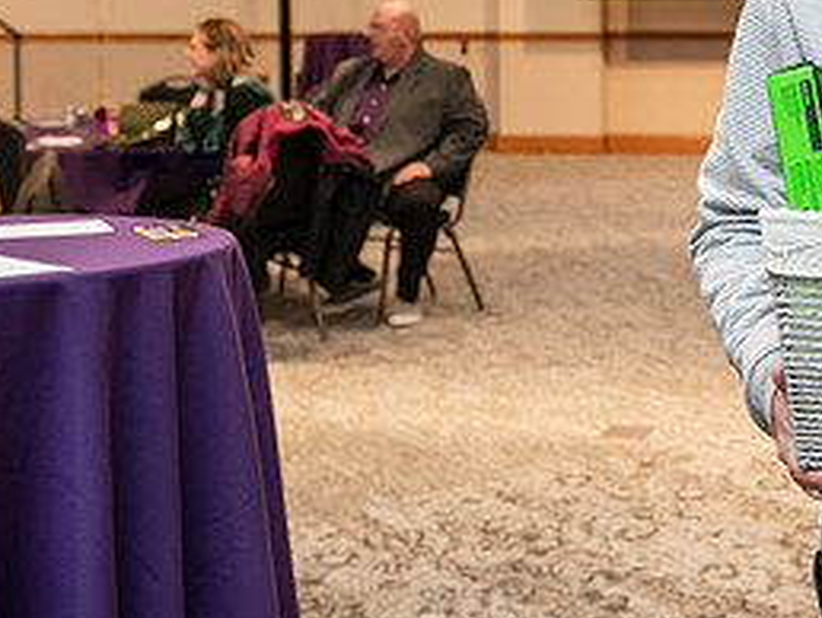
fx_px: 1949
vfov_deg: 17.7
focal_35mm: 82
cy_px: 30
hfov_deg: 22.9
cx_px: 806
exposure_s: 1/160
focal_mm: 38
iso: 2500
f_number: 4
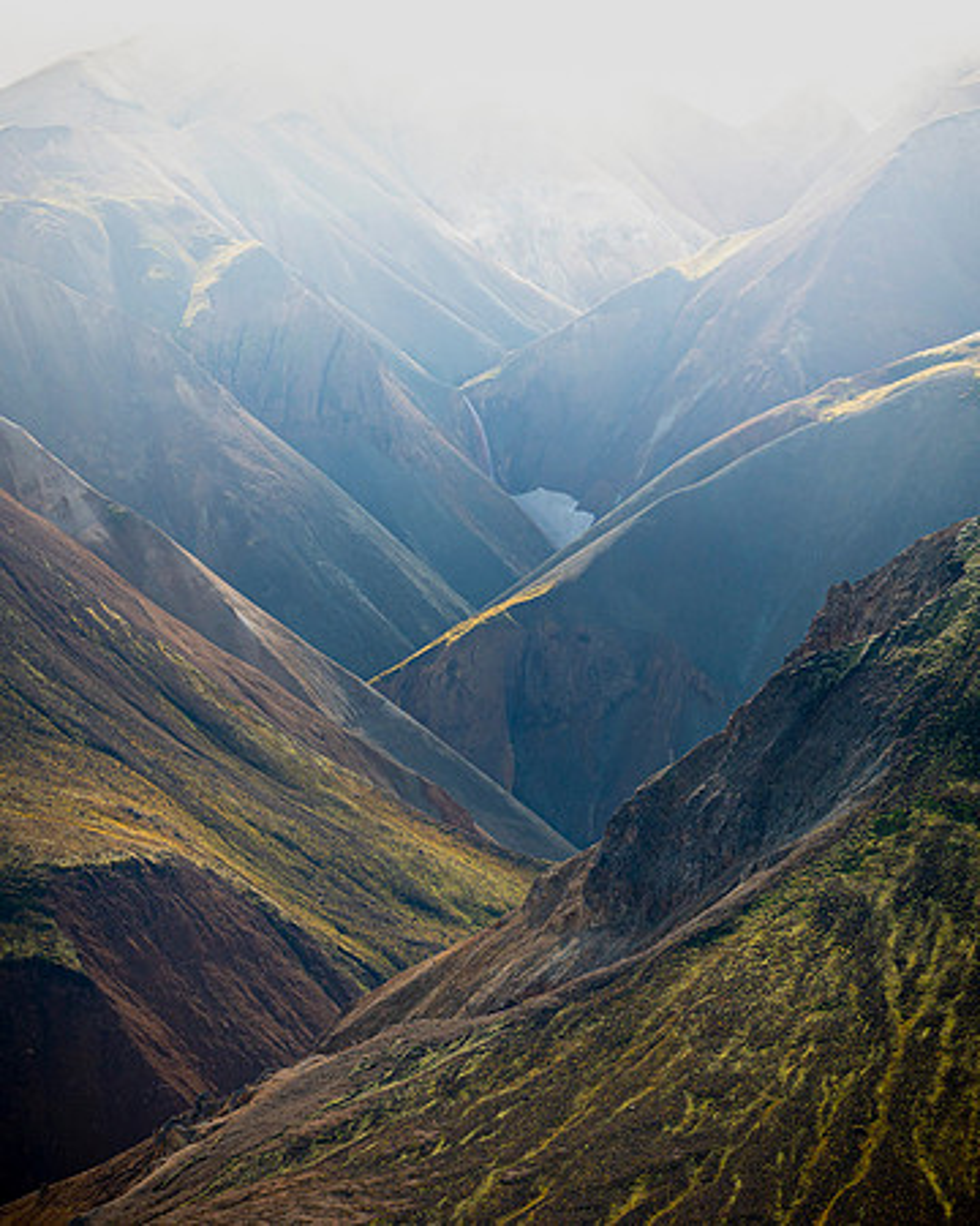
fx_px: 6443
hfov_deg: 8.7
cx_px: 209
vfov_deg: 10.8
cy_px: 828
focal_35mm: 178
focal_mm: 93
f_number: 7.1
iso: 200
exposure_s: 1/400
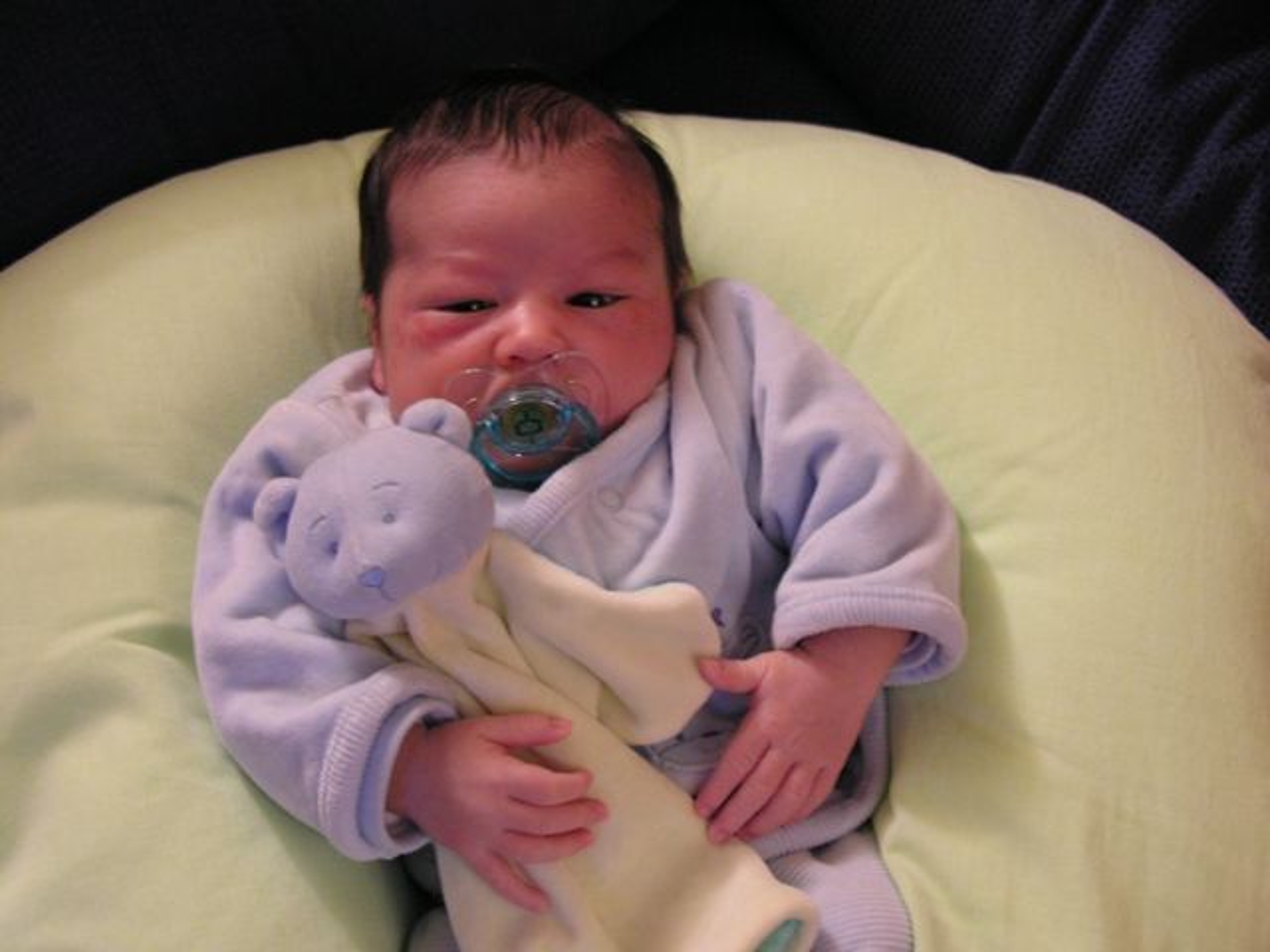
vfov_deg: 22.9
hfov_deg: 30.3
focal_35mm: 64
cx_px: 635
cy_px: 476
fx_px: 2348
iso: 194
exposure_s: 1/4.2
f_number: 3.2
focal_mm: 16.4
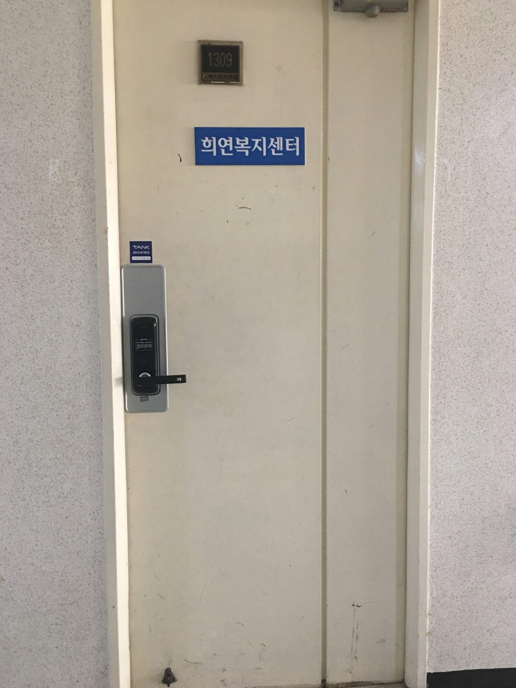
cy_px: 338
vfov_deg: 60.0
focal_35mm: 30
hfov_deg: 46.8
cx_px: 260
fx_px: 596
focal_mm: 4.15
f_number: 2.2
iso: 80
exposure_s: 1/10
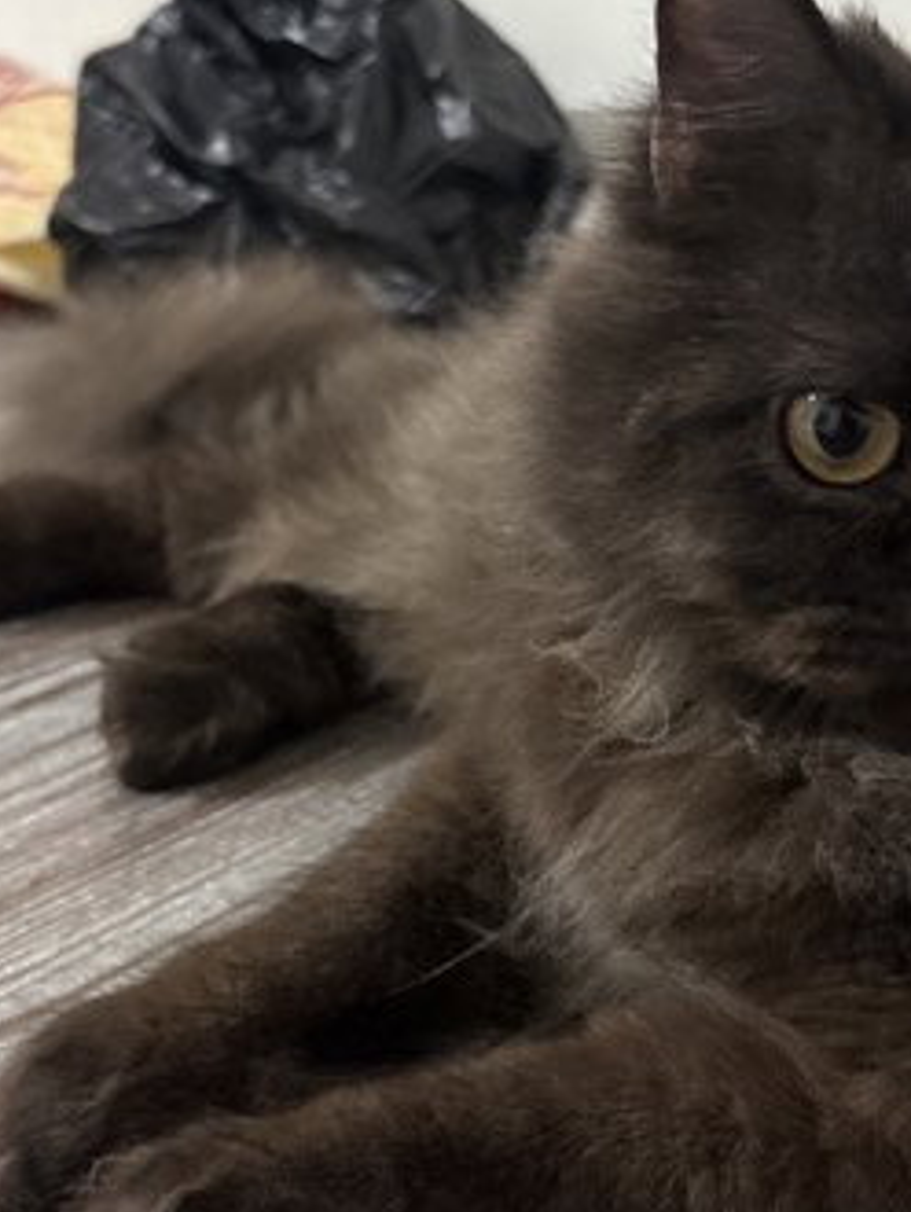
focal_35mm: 63
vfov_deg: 30.7
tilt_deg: -18.4
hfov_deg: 23.2
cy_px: 577
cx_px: 602
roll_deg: -6.7
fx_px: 2208
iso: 250
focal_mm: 5.96
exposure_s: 1/50
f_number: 1.6
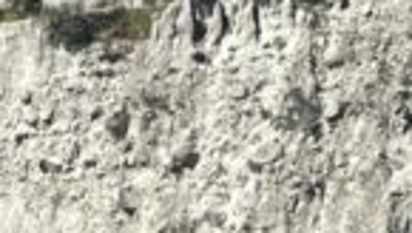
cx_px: -327
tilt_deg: -2.3
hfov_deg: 3.6
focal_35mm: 591
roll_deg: +2.3
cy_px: 753
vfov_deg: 2.0
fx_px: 6465
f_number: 2.8
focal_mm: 9
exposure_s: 1/501
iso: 32
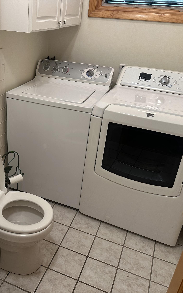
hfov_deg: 36.2
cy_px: 146
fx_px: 271
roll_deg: -2.1
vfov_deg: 56.7
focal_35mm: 34
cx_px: 41
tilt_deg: -28.5
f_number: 1.78
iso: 125
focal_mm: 6.86
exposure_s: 1/60
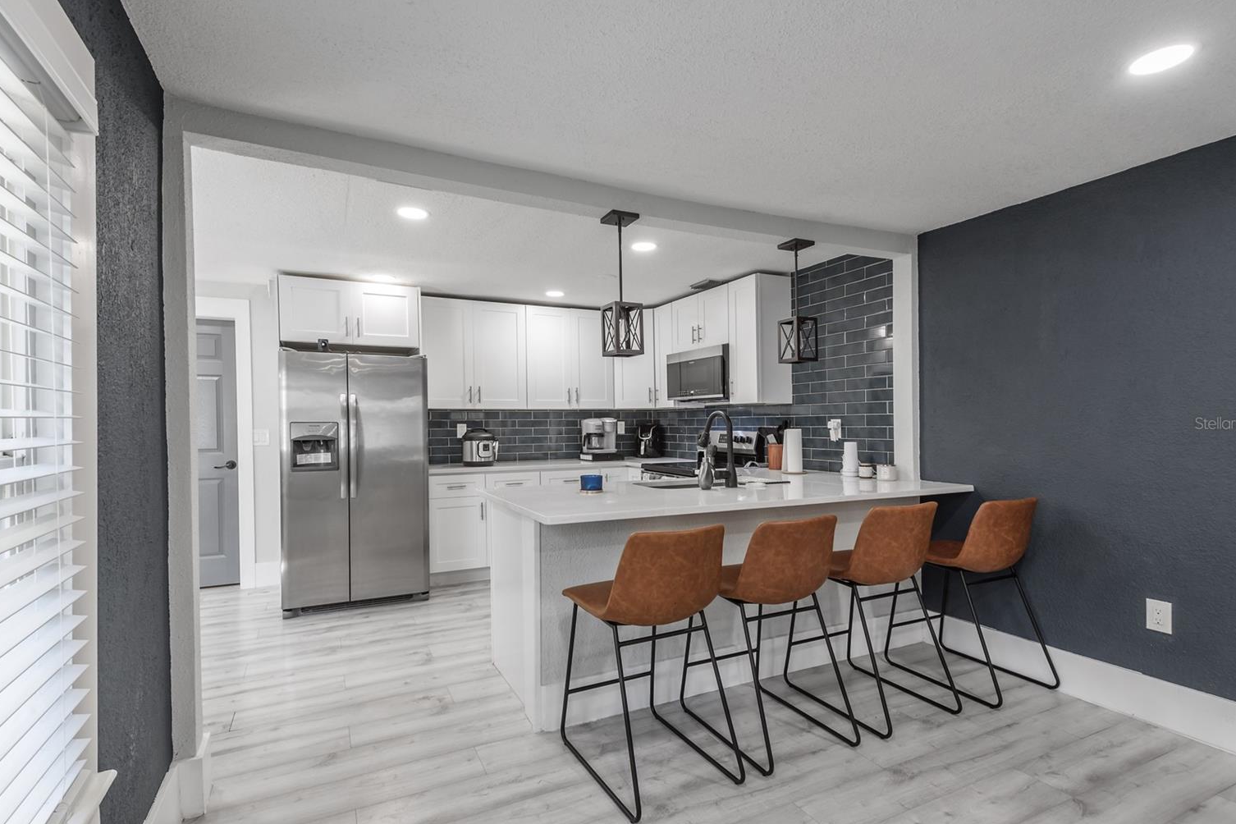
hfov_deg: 93.3
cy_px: 423
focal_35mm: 17
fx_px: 584
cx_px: 611
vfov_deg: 70.4
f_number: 10
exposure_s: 1/13
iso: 320
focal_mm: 16
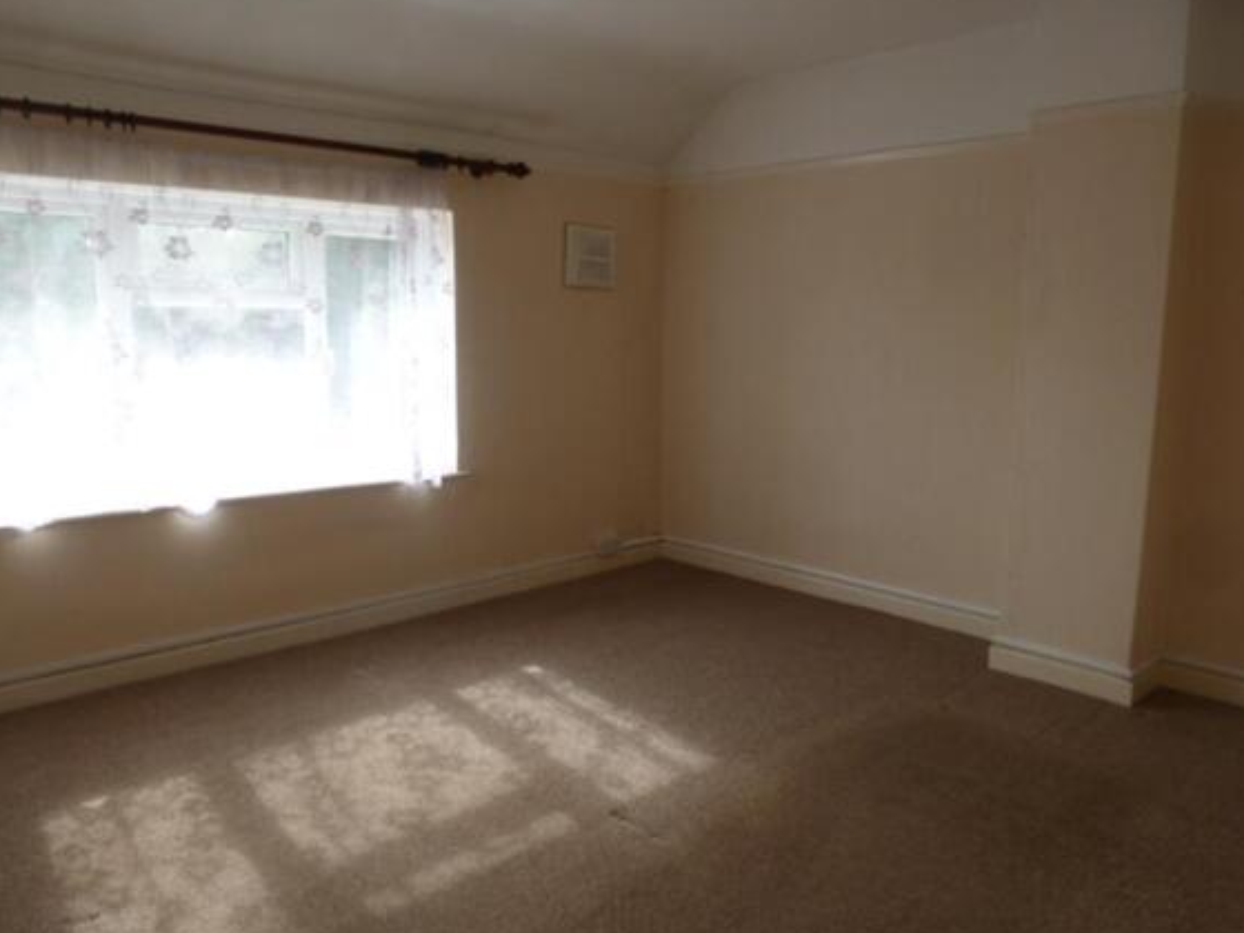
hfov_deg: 69.4
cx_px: 608
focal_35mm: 25
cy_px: 470
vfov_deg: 54.9
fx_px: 898
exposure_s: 1/80
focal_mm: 4.3
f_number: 3.3
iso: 100
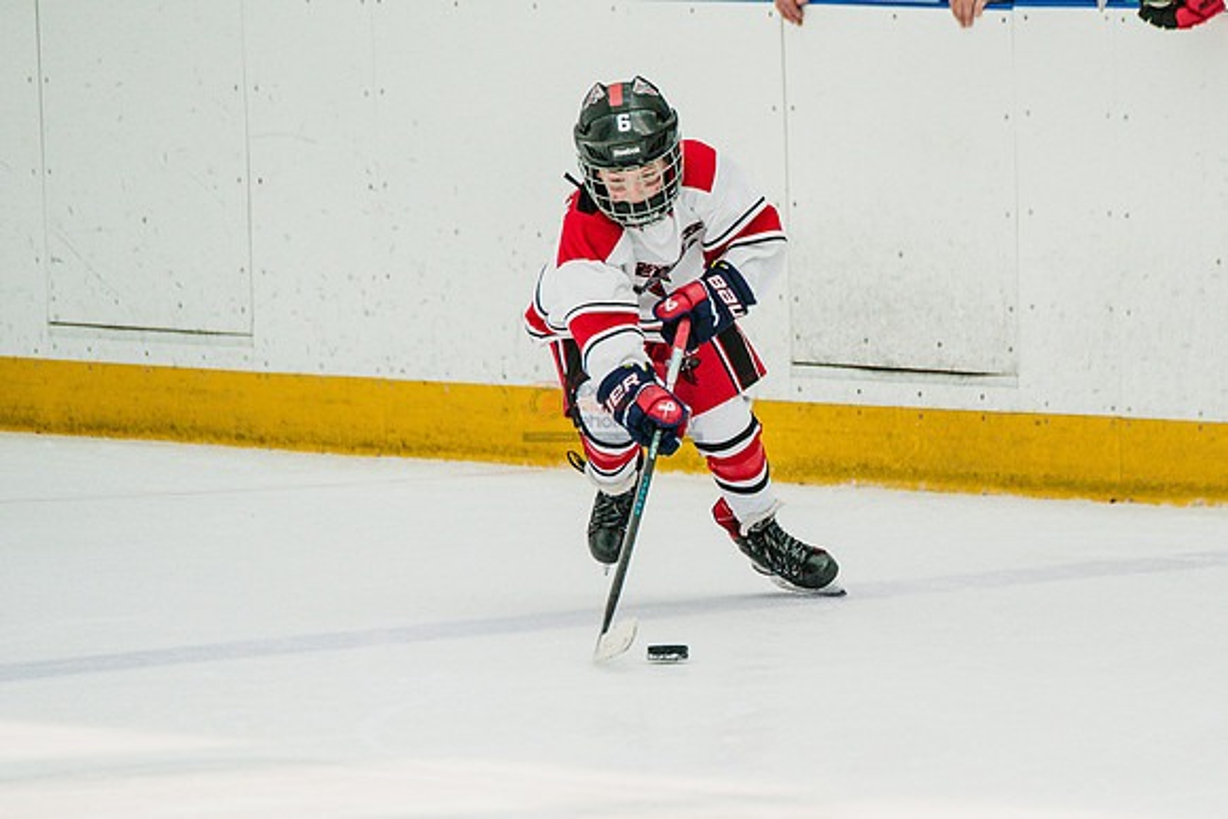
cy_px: 552
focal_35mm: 432
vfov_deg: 3.2
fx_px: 14737
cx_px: 871
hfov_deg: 4.8
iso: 1600
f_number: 4
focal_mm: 274
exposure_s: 1/2000
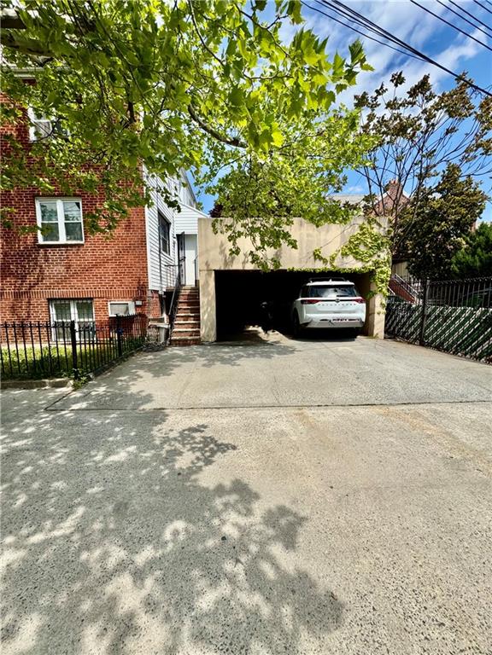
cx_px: 246
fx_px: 265
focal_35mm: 14
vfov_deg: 102.1
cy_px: 328
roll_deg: +1.4
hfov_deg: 85.7
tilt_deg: -4.4
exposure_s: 1/2342
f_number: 2.2
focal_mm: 2.22
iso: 50
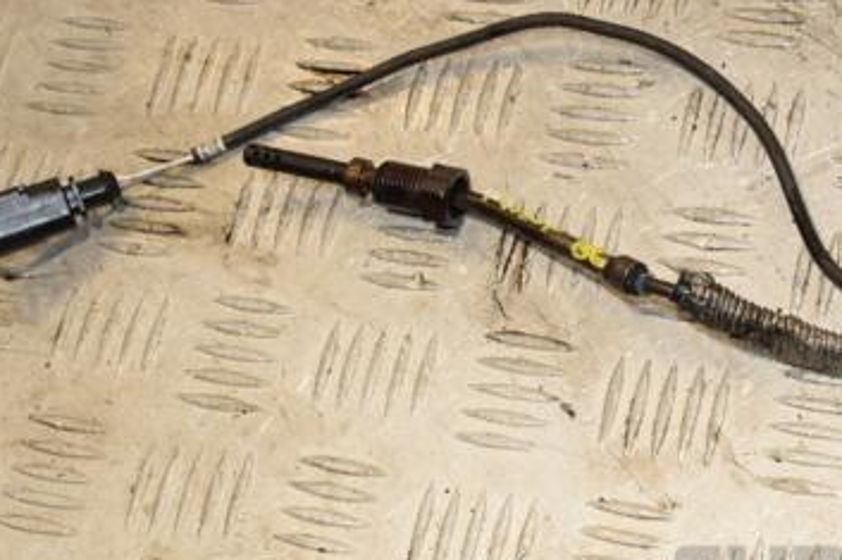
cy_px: 265
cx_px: 630
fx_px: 2268
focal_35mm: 97
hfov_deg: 20.9
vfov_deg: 14.1
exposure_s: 1/200
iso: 800
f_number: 8
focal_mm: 38
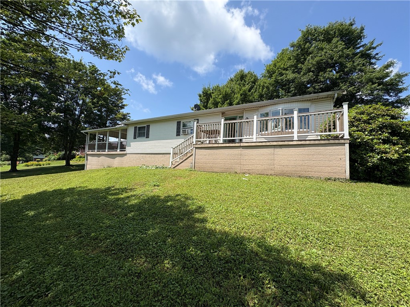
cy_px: 154
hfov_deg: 102.1
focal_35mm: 14
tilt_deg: +4.2
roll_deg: -1.2
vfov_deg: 85.7
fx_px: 166
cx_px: 205
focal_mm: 2.22
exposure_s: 1/1600
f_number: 2.2
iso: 40
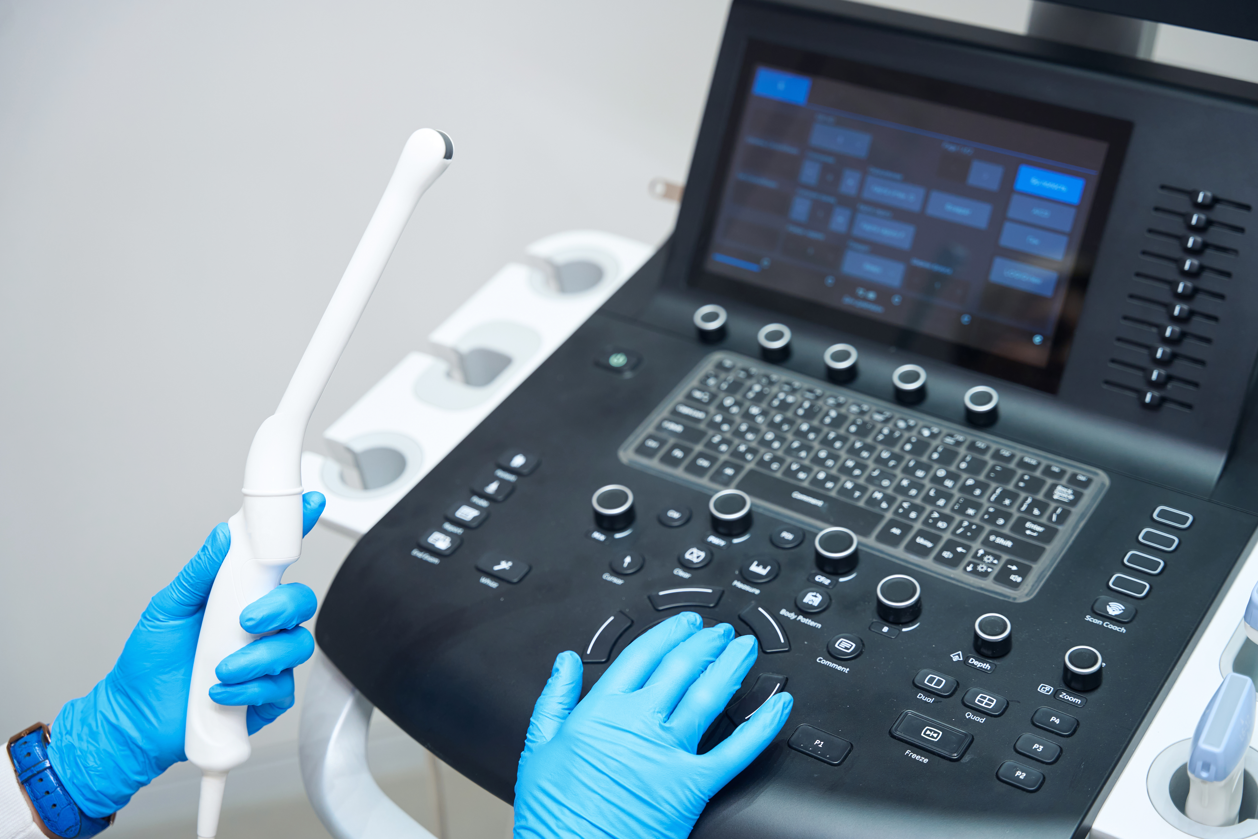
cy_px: 420
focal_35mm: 55
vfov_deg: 24.6
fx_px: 1925
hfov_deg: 36.2
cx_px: 629
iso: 800
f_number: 2.8
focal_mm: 55.1
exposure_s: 1/250
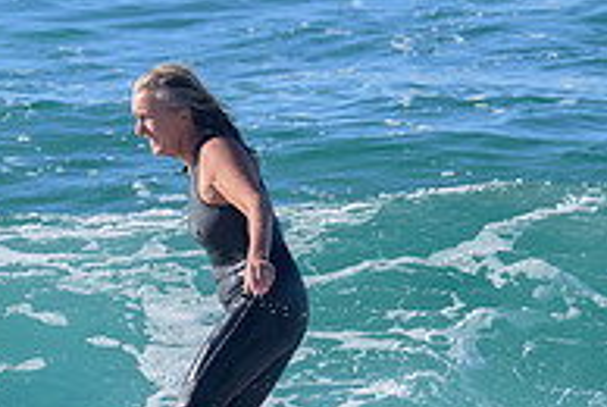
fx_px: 37674
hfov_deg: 0.9
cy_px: 410
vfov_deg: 0.6
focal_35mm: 2231
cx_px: 95
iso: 640
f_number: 11
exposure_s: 1/1250
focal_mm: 550
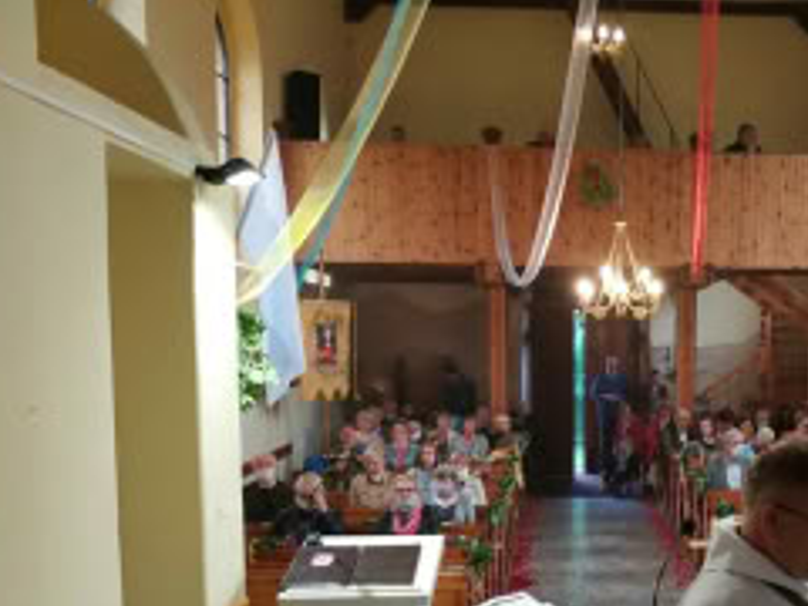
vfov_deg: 35.2
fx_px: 934
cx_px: 653
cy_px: 448
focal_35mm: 40
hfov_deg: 44.4
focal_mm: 3.94
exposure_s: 1/25
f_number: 1.9
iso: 320
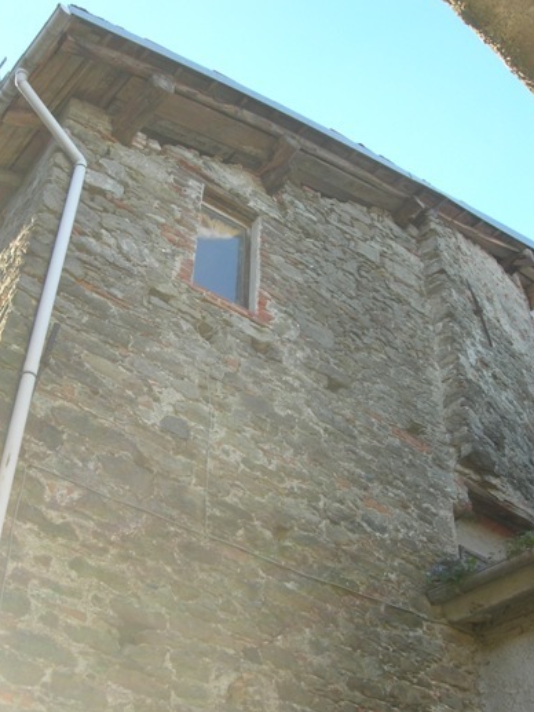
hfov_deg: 30.8
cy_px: 430
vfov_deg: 40.2
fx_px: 966
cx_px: 223
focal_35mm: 47
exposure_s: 1/72
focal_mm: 7.8
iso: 64
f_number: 4.8
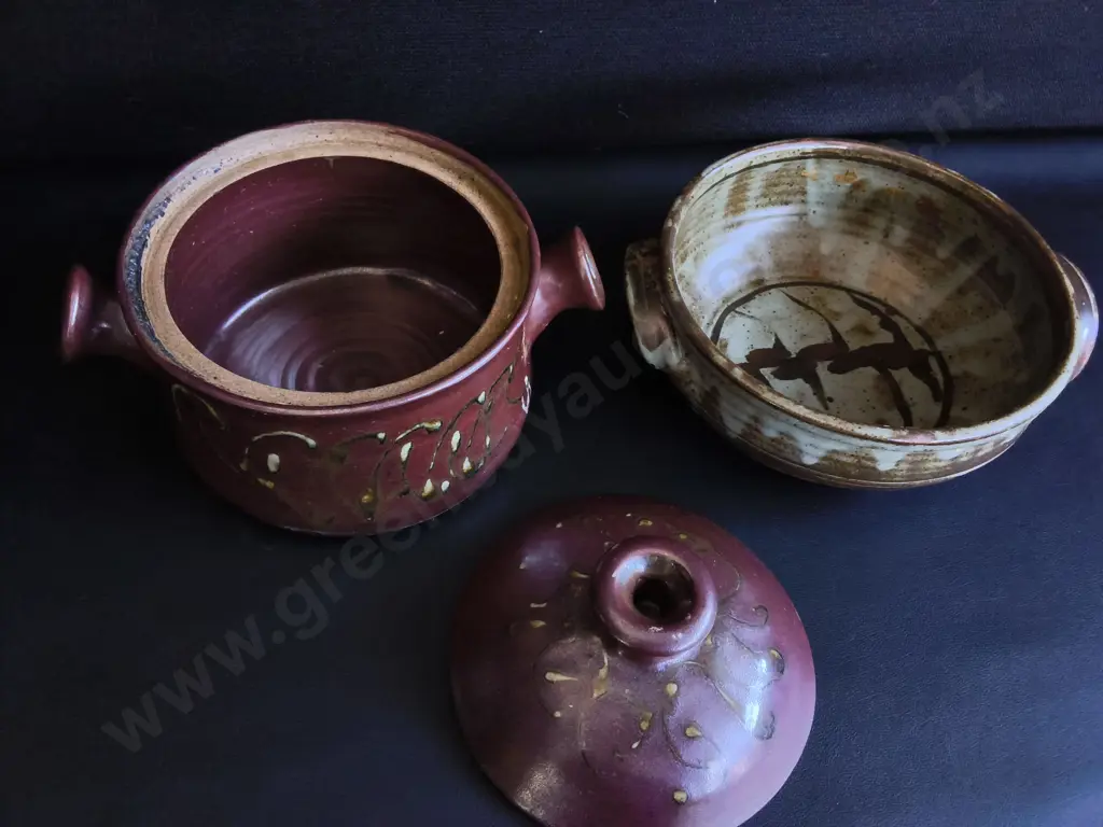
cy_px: 414
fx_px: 860
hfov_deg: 65.3
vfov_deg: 51.4
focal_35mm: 27
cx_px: 552
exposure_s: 1/100
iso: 250
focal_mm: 2.87
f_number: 2
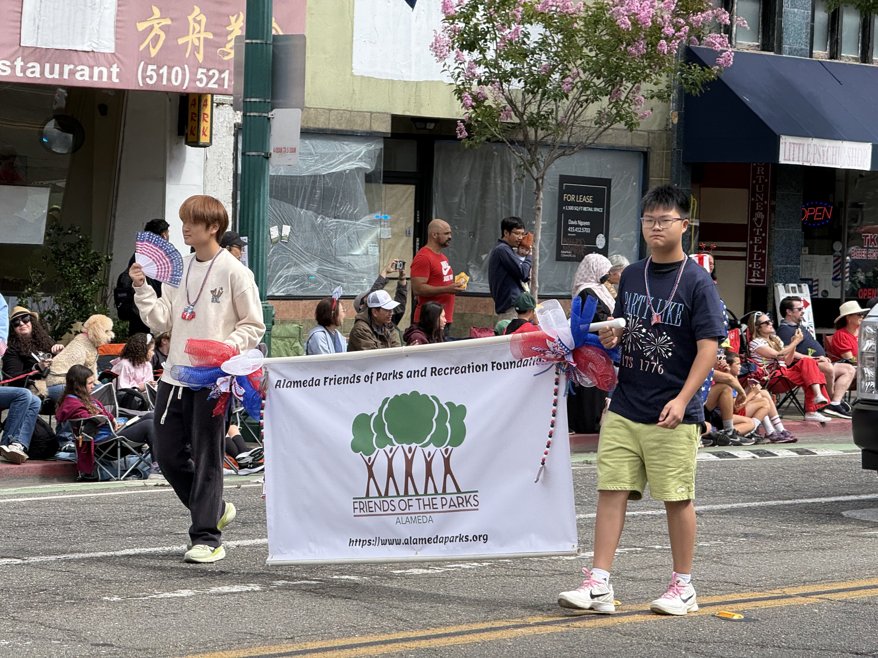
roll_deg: -1.8
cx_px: 439
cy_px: 329
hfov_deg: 16.4
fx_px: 3044
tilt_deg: -1.8
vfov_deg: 12.3
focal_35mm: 120
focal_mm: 15.66
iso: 50
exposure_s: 1/721
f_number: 2.8
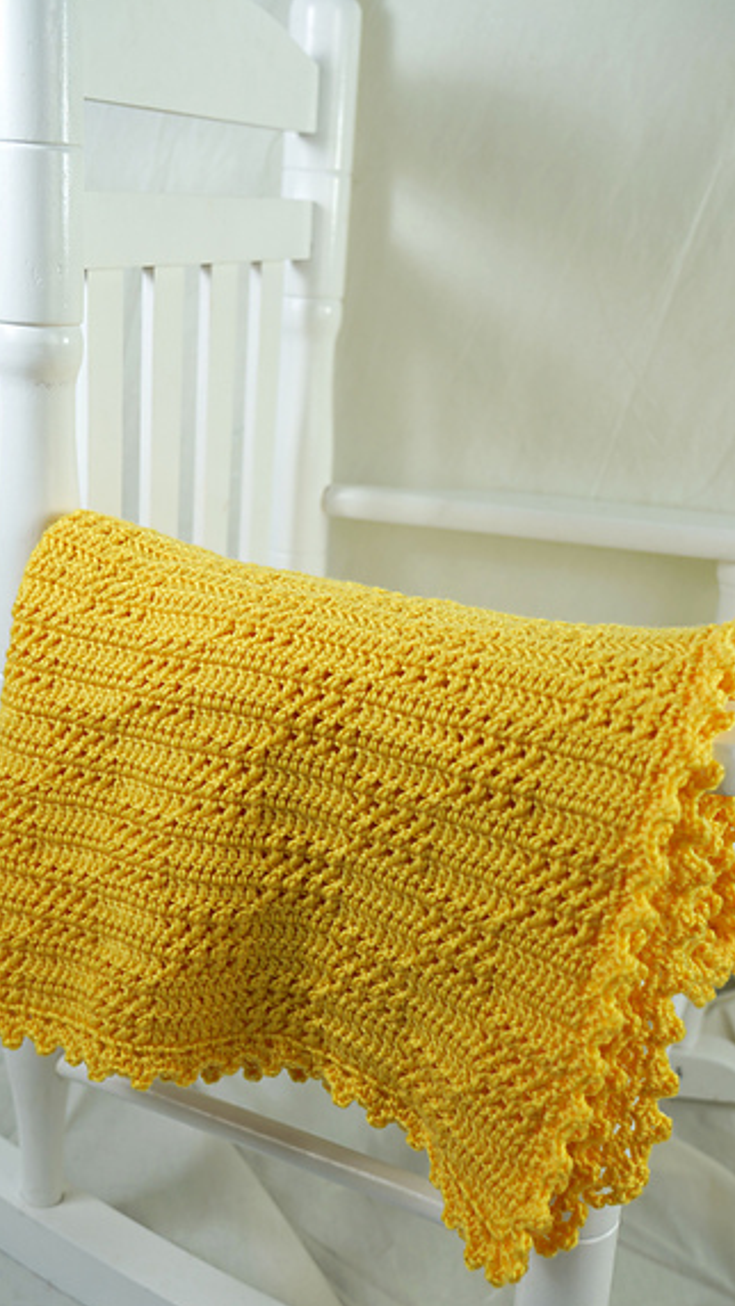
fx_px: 1420
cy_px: 694
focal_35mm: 41
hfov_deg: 29.0
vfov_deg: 49.4
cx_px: 366
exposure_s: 1/80
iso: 100
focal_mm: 35
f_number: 5
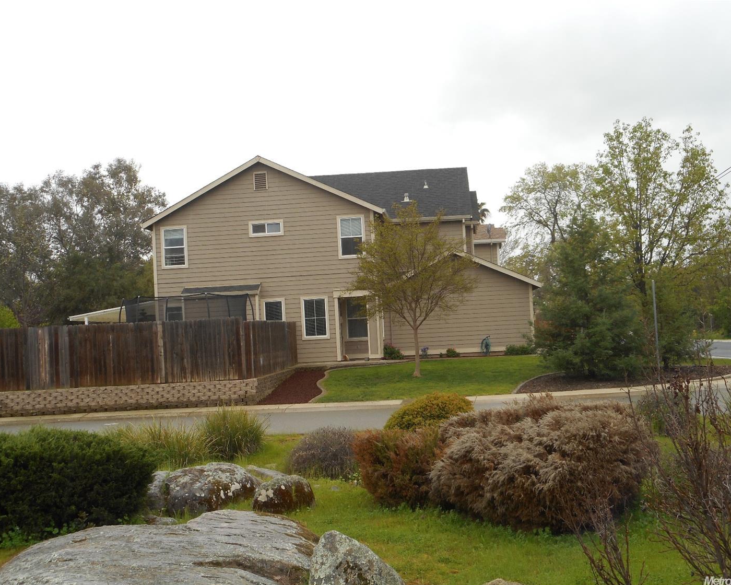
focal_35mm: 46
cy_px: 293
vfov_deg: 32.7
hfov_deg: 40.3
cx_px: 364
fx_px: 995
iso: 80
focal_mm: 7.9
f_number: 4.7
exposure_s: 1/80
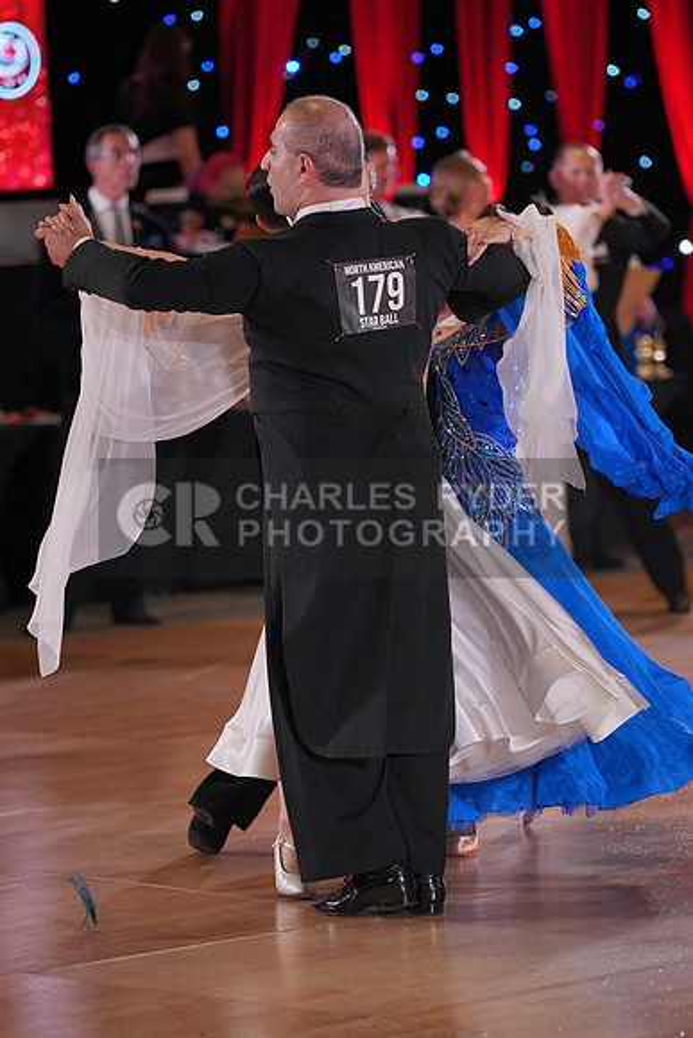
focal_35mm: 171
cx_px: 346
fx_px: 4934
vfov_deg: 12.0
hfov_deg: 8.0
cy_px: 519
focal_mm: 171
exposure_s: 1/500
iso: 1600
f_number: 4
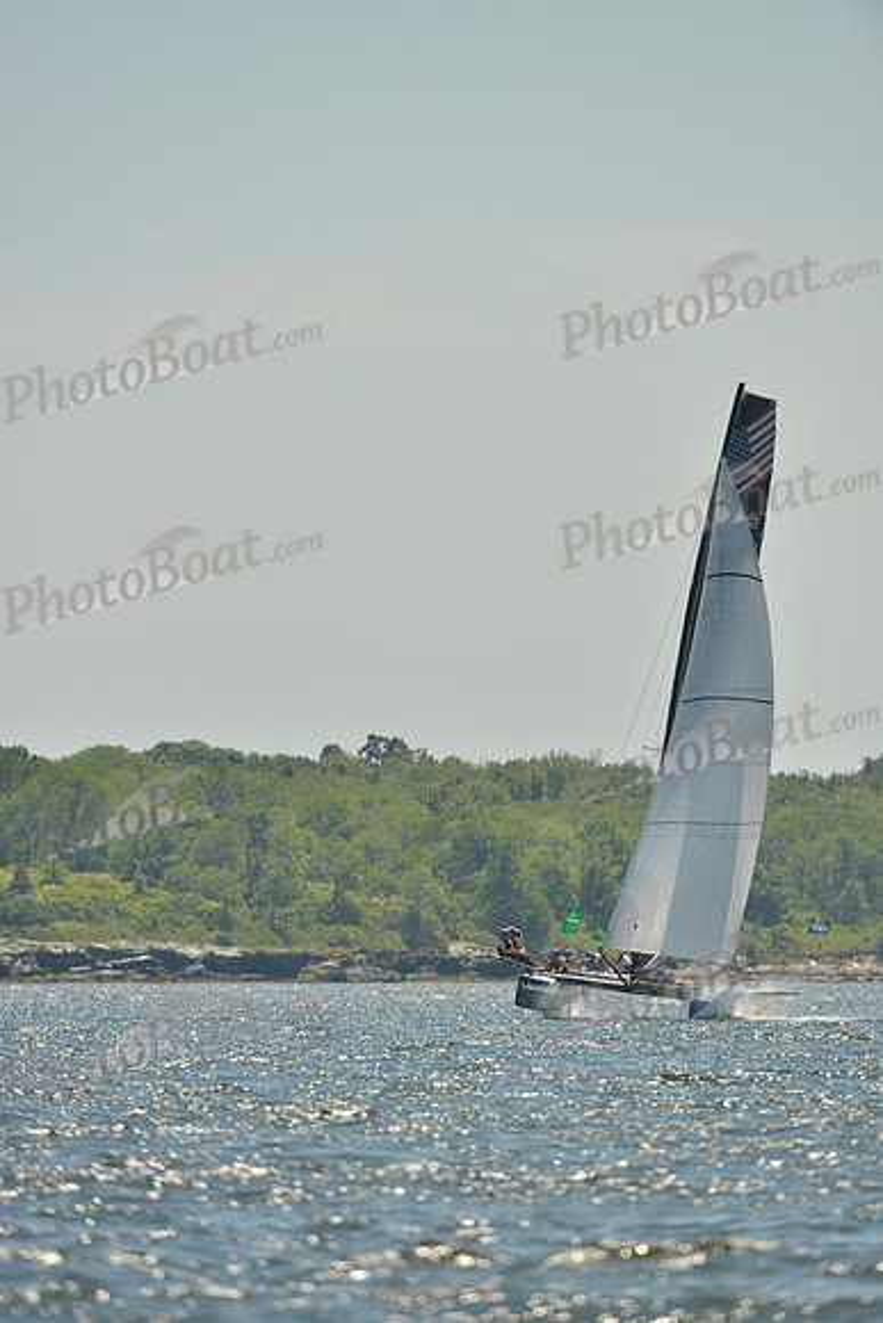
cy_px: 662
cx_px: 442
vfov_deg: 5.2
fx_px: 14707
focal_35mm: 400
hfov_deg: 3.4
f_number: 7.1
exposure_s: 1/1600
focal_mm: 400
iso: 280
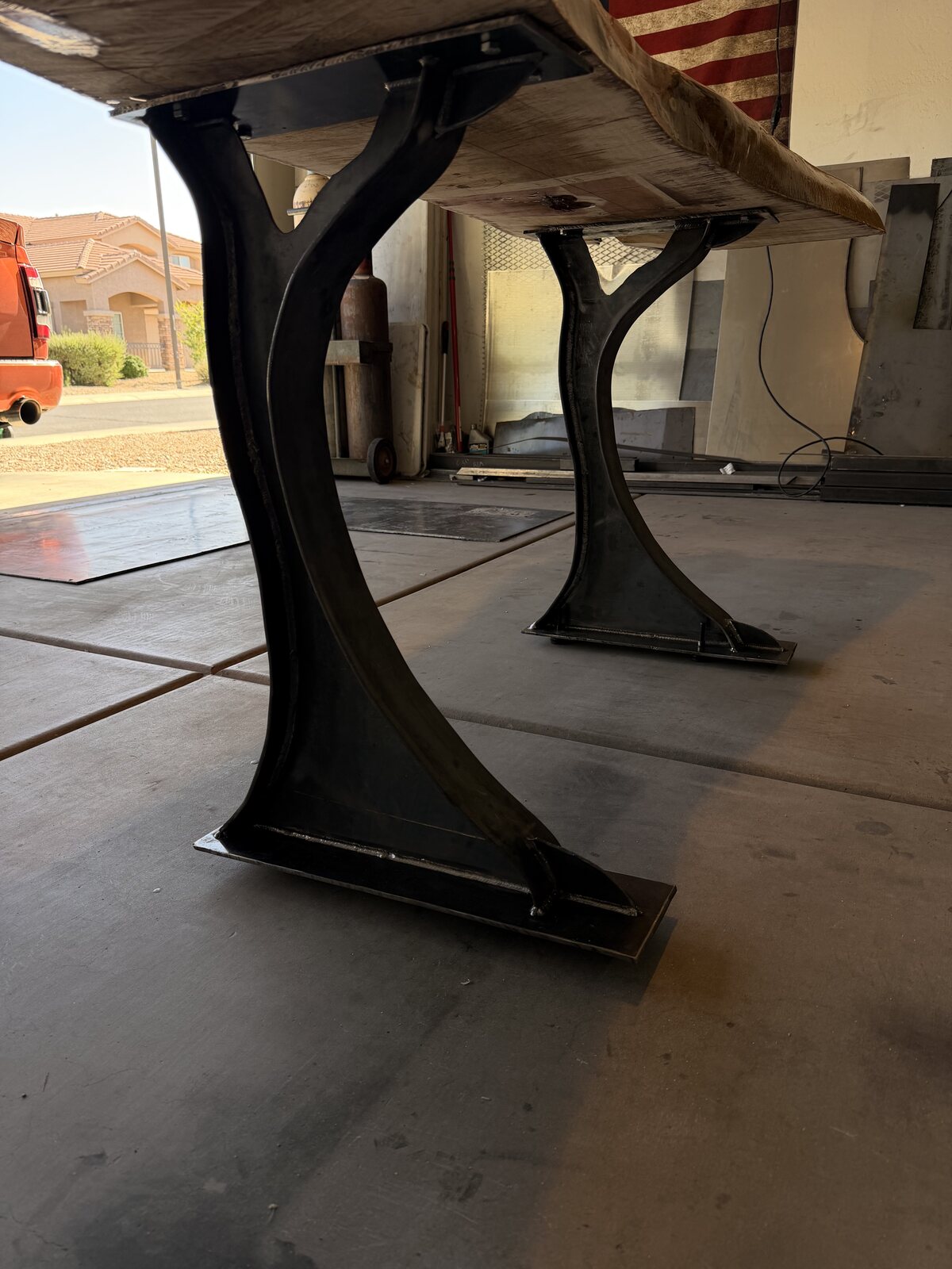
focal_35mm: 24
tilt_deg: -16.6
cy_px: 634
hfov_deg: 56.8
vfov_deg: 71.6
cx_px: 476
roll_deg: +1.6
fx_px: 880
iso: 80
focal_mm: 6.76
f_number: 1.78
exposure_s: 1/262
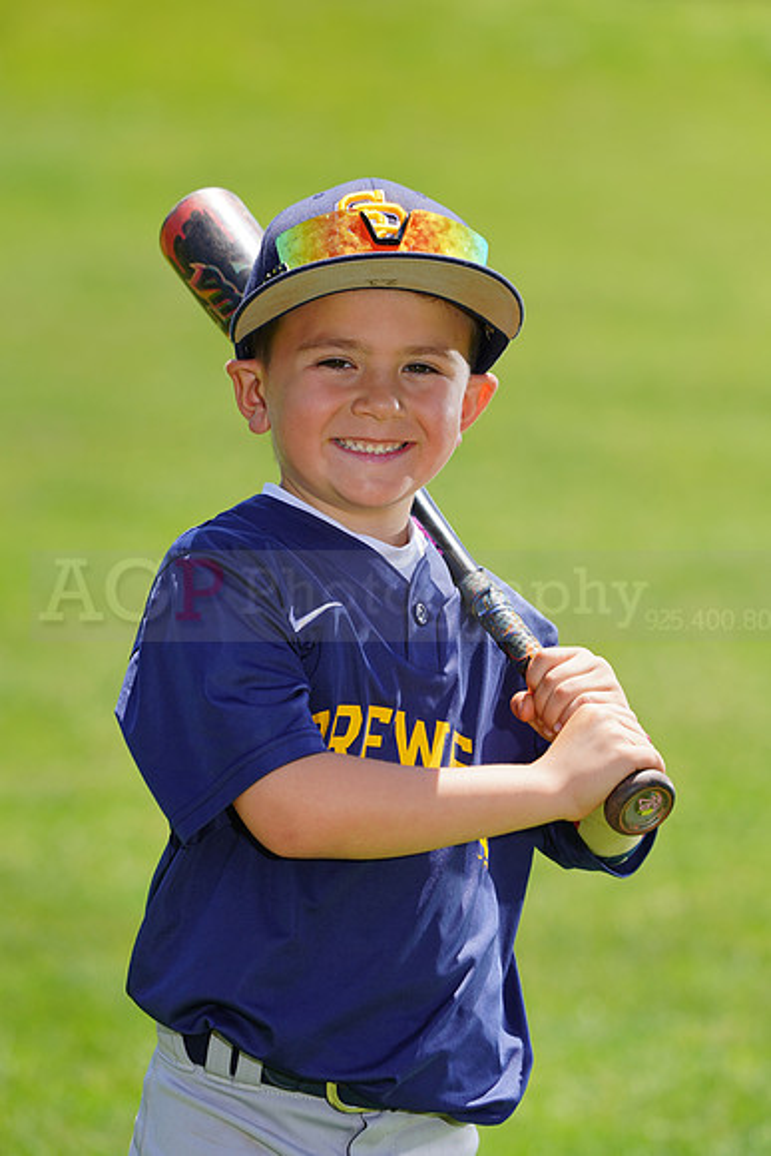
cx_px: 386
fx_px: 9053
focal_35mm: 282
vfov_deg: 7.3
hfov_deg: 4.9
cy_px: 578
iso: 100
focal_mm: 282
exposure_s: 1/250
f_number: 7.1
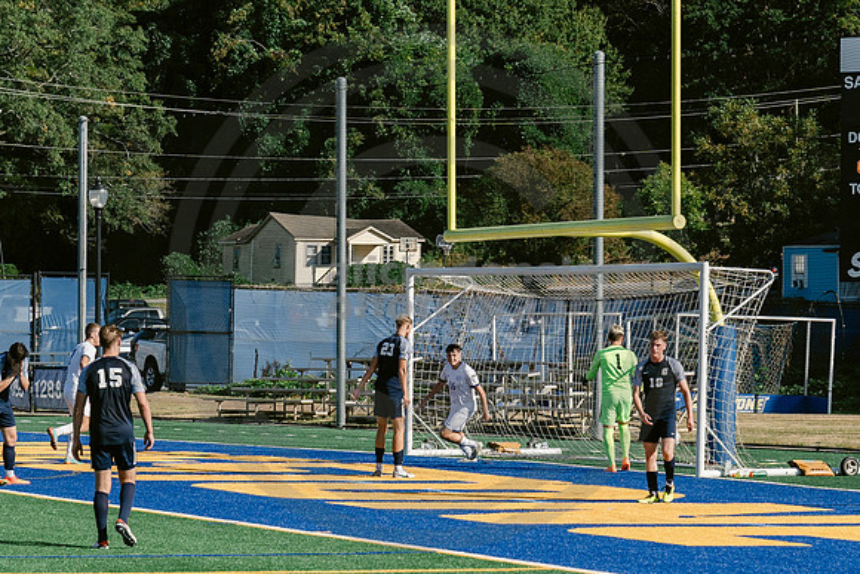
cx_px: 405
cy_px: 394
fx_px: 3772
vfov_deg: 8.7
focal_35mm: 158
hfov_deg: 13.0
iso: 640
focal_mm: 70
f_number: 5.6
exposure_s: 1/2500
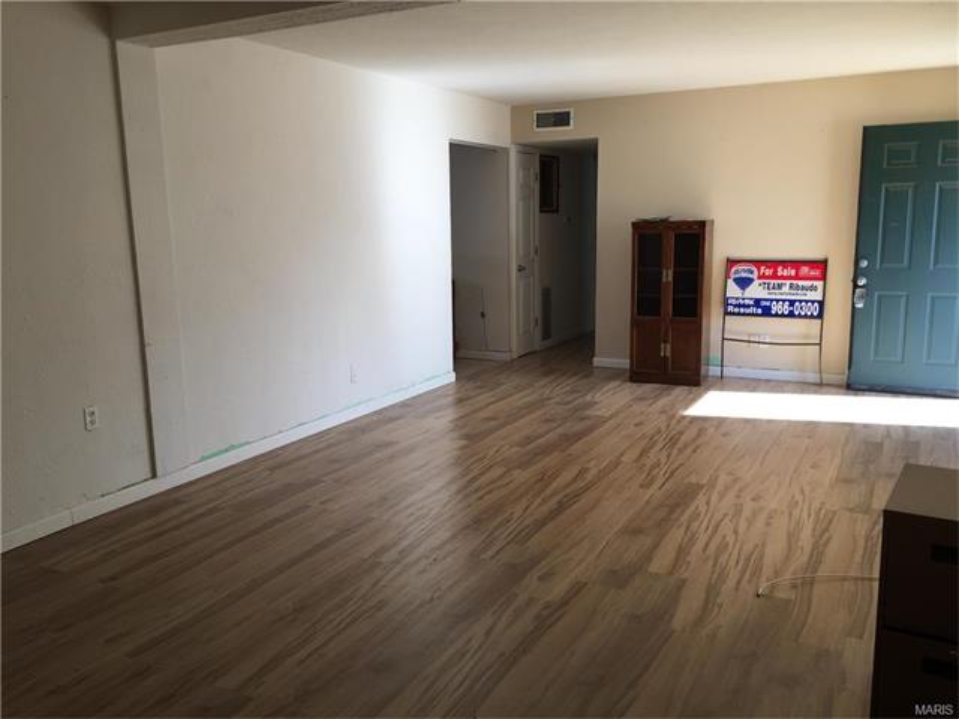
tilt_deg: -9.4
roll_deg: +1.2
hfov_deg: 61.7
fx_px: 803
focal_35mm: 29
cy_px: 360
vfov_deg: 48.2
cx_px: 480
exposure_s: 1/120
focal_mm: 4.15
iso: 32
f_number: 2.2
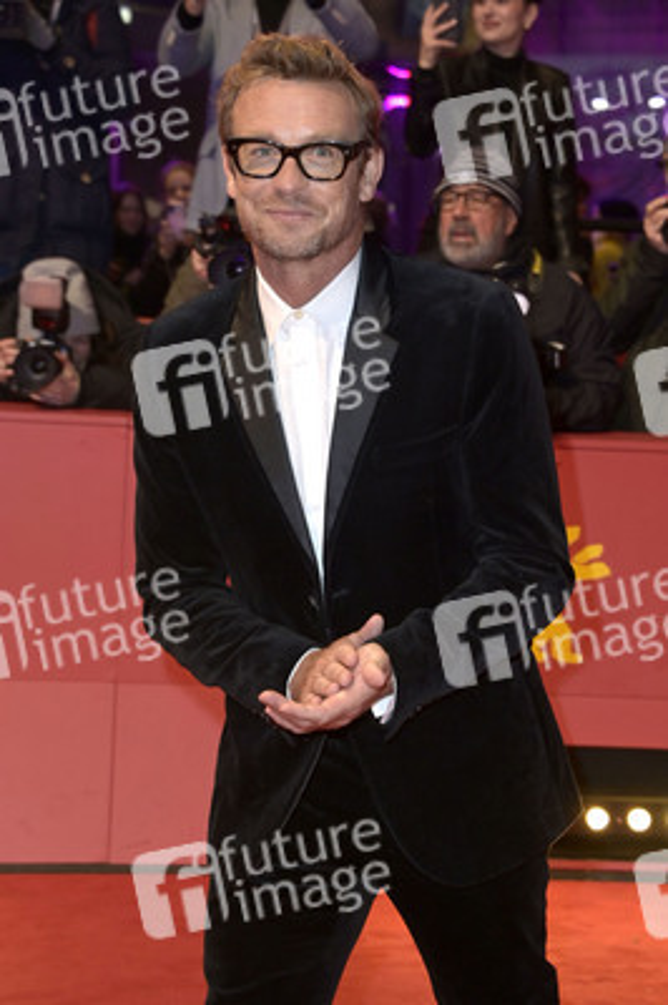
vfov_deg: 28.1
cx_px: 334
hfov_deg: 18.9
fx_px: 2007
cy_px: 502
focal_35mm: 72
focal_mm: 72
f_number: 6.3
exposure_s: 1/250
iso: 1250
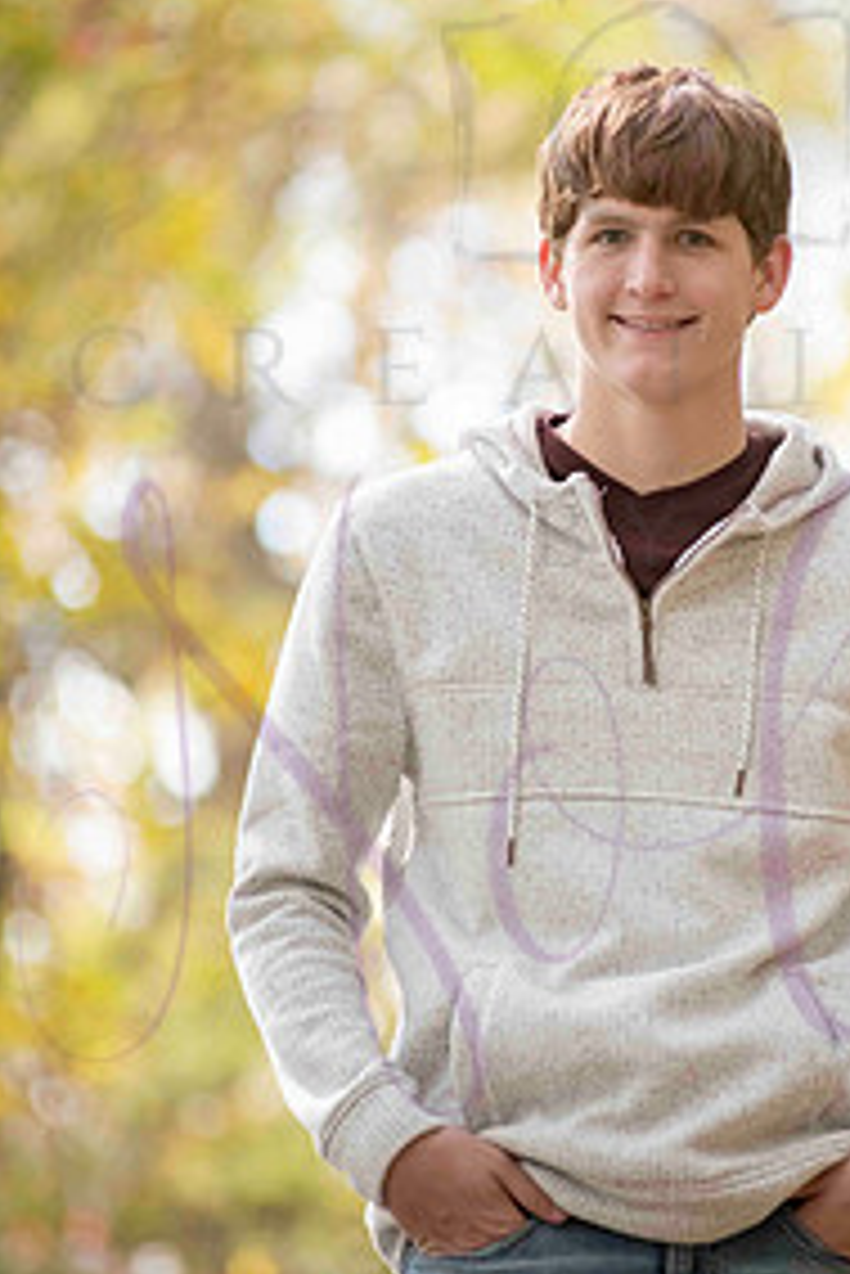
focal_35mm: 318
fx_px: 11248
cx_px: 670
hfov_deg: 4.3
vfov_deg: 6.5
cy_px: 527
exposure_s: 1/640
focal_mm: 200
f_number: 4
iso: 800
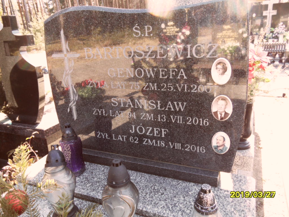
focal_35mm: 28
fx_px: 234
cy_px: 108
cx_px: 144
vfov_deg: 49.7
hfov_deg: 63.4
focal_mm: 4.6
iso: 100
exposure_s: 1/90
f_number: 3.4
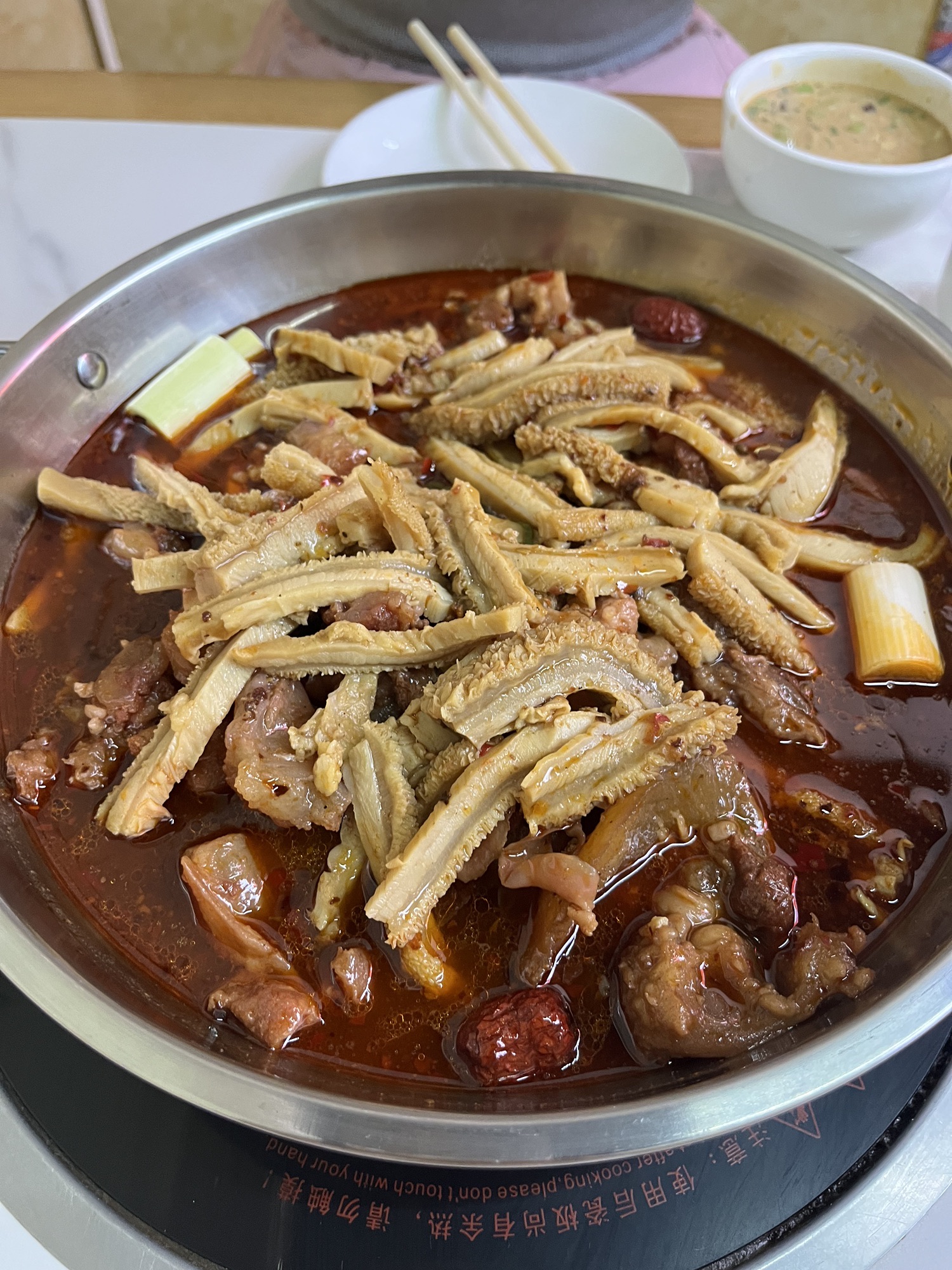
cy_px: 635
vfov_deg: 67.3
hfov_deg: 53.1
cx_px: 476
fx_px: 953
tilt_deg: -56.1
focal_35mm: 26
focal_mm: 5.1
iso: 320
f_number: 1.6
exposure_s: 1/50
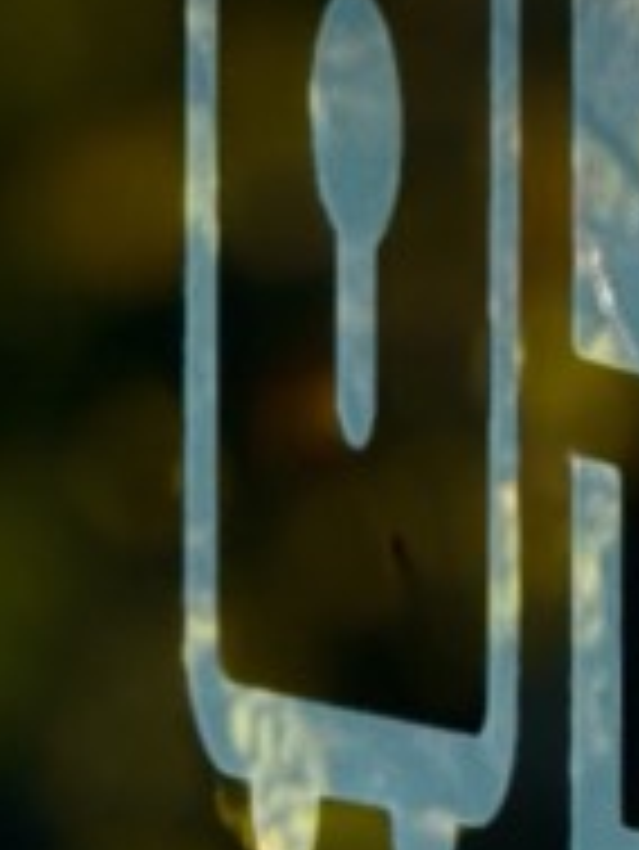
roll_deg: -0.6
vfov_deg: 2.6
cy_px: 1956
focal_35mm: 761
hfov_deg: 2.0
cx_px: 1179
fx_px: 18709
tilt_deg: +2.3
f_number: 2.8
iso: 50
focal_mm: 15.66
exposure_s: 1/387
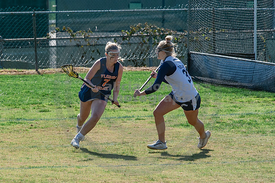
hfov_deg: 3.5
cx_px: 60
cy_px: 95
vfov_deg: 2.3
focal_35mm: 586
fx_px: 4481
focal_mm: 200
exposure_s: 1/1250
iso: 250
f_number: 4.5
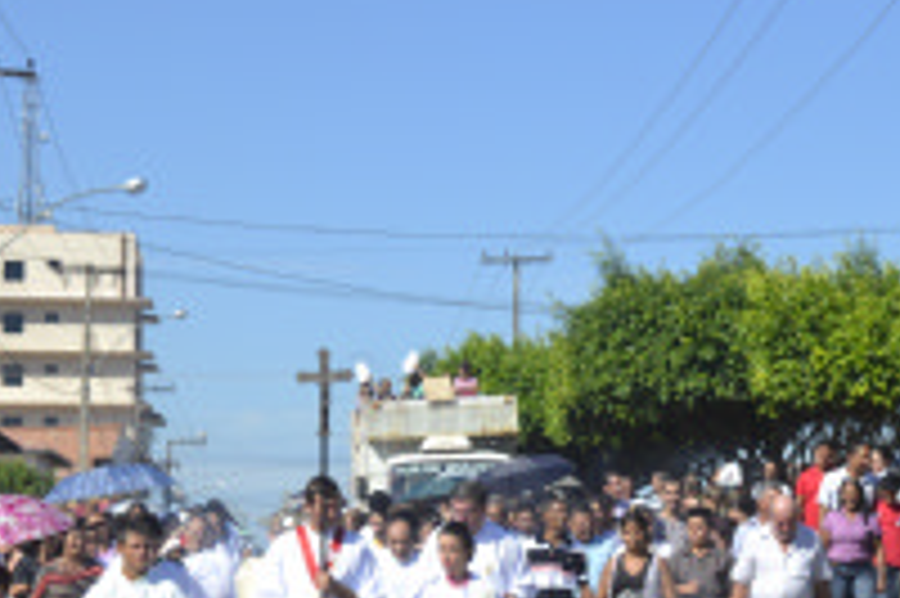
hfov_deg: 17.0
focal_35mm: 120
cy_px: 645
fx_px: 2997
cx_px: 324
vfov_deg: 11.3
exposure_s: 1/320
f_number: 9
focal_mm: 32
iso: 100
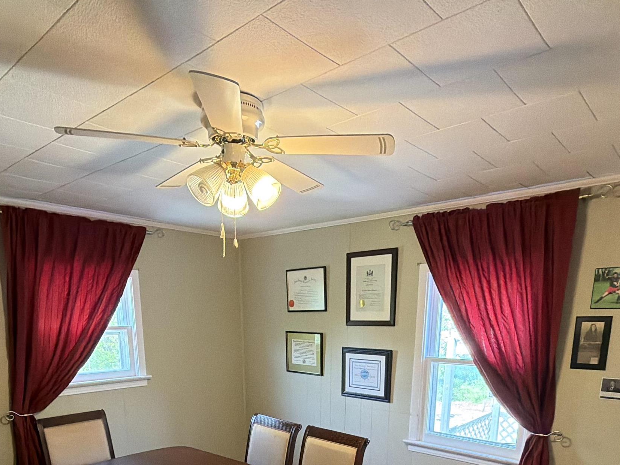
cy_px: 430
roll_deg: -0.4
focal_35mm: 26
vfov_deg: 47.0
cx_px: 307
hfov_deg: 67.3
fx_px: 466
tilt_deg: -13.0
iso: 1000
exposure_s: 1/120
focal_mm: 2.22
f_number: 2.2
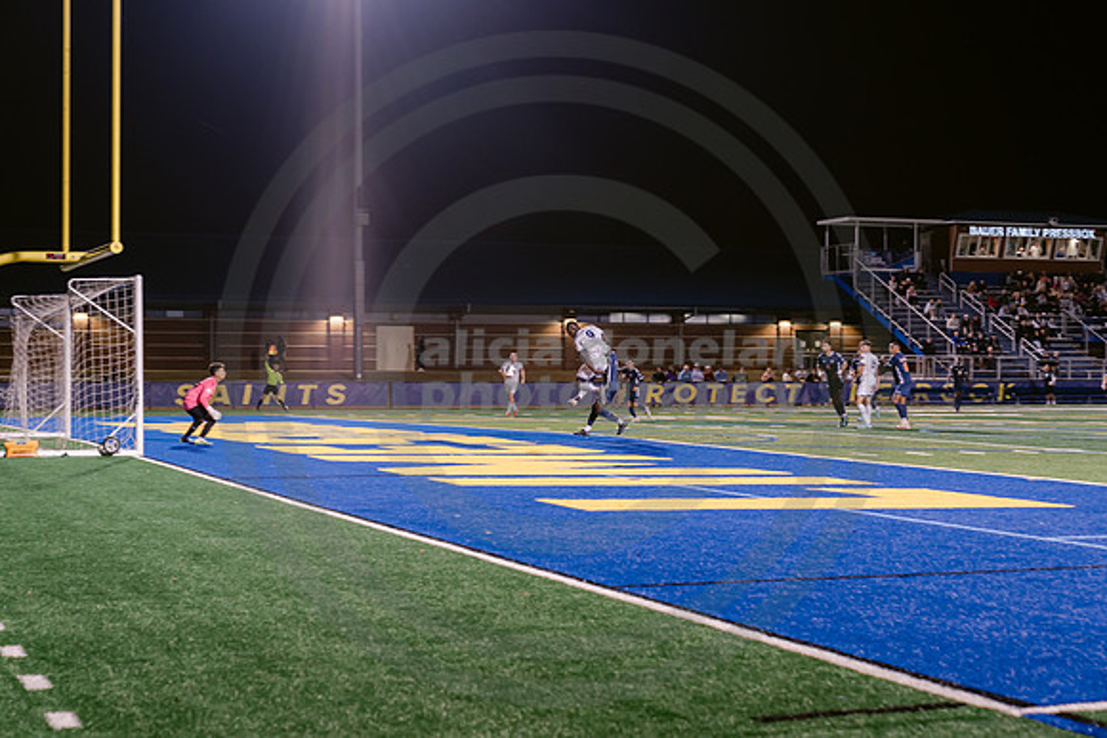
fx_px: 1907
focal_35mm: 62
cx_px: 554
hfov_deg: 32.4
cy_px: 369
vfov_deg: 21.9
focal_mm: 62
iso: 2500
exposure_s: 1/160
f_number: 4
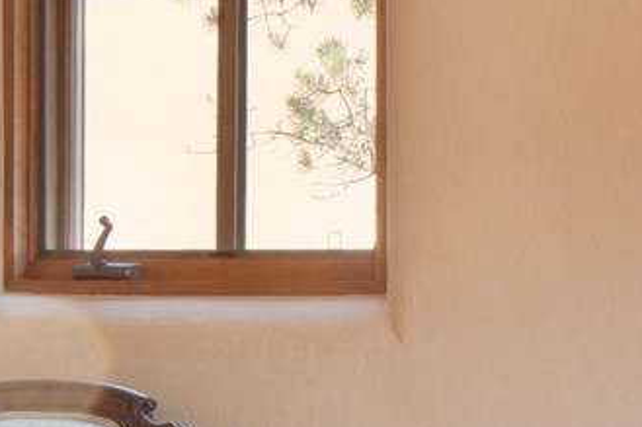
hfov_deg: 16.9
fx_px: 2121
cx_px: 600
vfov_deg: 11.5
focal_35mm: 119
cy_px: 242
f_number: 9
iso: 400
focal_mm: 12
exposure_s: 1/13
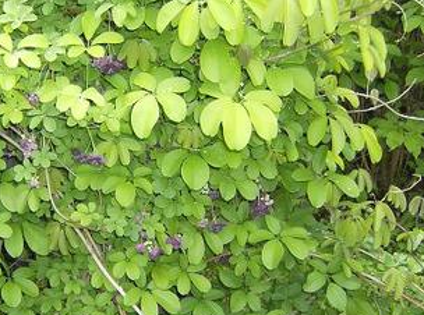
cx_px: 86
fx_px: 781
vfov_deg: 22.8
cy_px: 123
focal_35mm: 64
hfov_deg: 29.7
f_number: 2.8
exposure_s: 1/60
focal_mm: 6
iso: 200
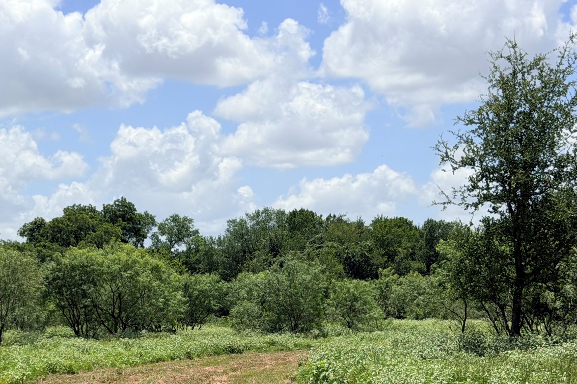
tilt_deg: -1.9
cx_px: 174
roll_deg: +0.4
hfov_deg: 23.2
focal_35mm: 87
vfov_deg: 15.5
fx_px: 1394
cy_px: 340
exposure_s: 1/7143
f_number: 1.78
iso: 64
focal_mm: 6.76
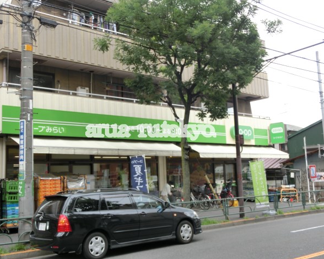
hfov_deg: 45.7
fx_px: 384
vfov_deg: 37.4
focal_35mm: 40
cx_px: 151
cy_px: 129
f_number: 3.9
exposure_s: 1/160
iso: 80
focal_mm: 6.67
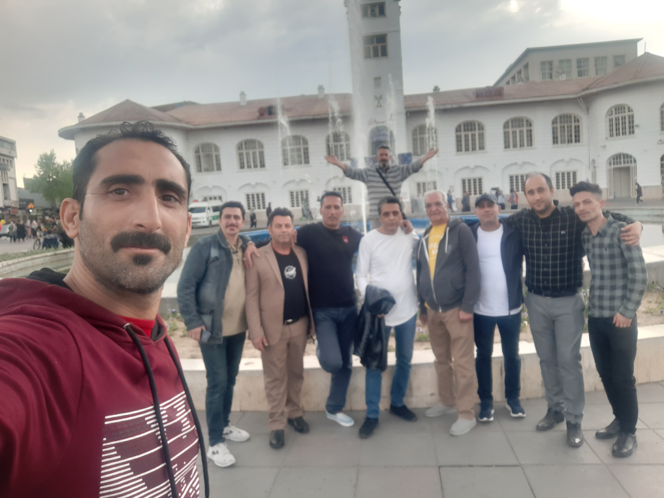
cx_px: 332
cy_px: 249
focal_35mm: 26
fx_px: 499
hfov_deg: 67.3
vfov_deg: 53.1
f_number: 2
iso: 40
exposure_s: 1/151
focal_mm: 3.89
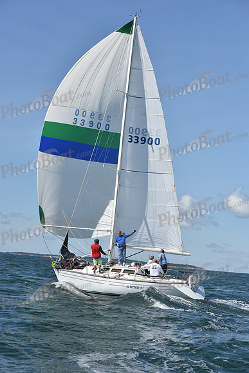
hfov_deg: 19.5
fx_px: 726
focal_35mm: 70
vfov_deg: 28.8
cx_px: 124
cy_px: 186
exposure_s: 1/1250
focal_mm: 70
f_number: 9
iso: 250
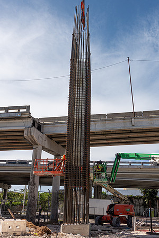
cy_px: 119
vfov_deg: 57.2
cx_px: 80
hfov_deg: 40.0
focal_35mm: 33
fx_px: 219
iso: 125
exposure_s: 1/400
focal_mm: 11.93
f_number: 7.1
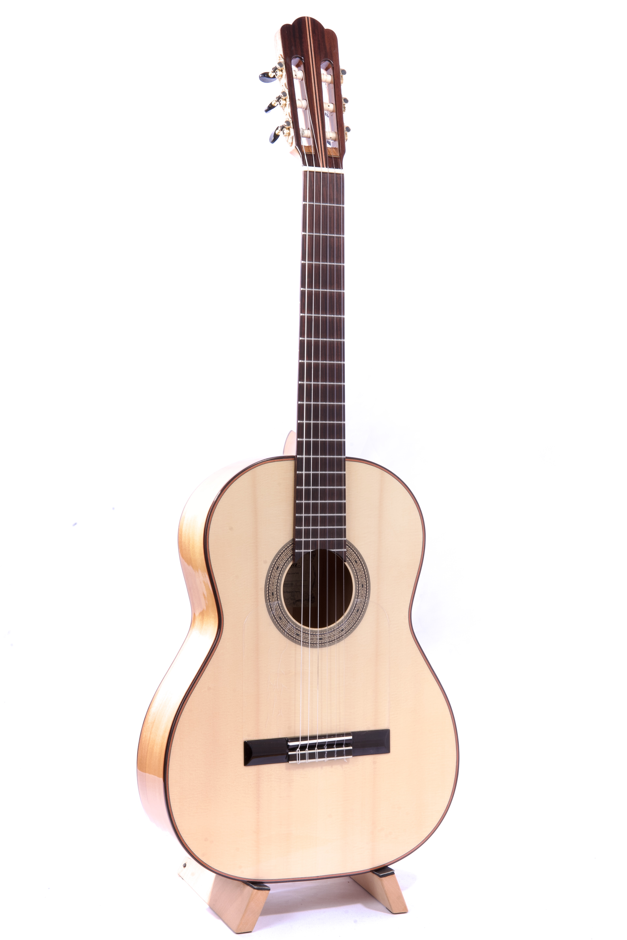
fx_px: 1672
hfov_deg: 21.2
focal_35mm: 64
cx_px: 314
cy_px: 470
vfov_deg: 31.4
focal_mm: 64
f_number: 22
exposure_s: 1/50
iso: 100
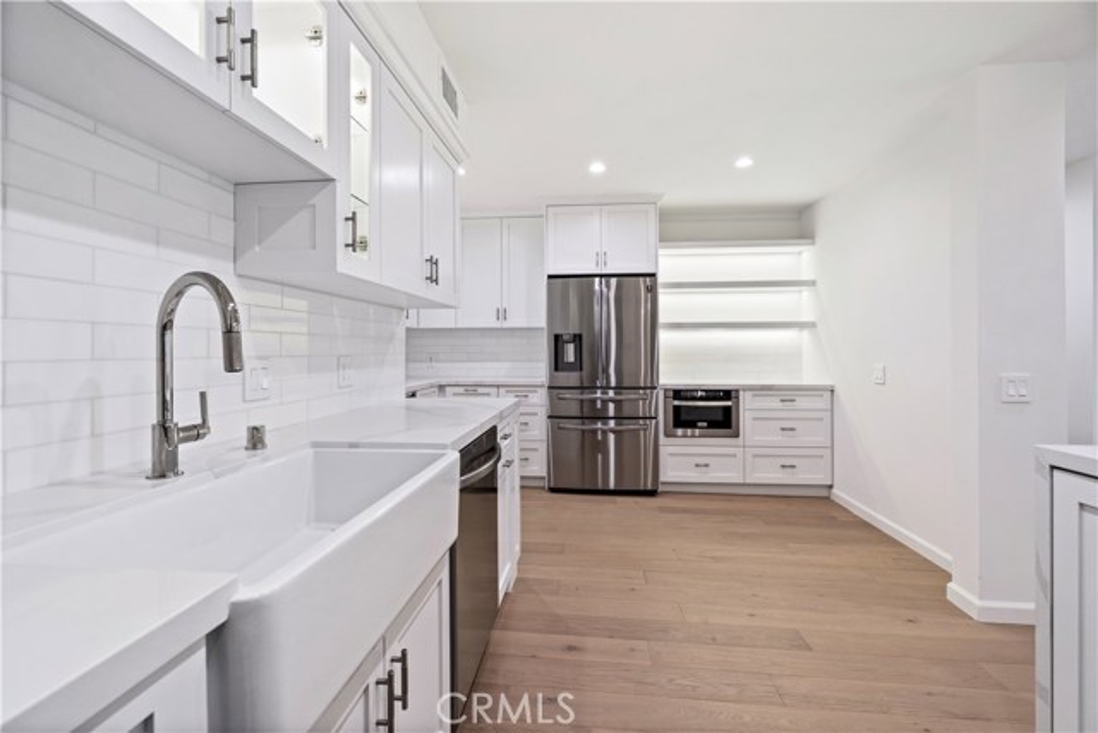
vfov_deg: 73.8
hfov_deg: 96.7
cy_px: 366
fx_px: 488
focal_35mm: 16
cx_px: 549
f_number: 6.3
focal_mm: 16
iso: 500
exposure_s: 1/30
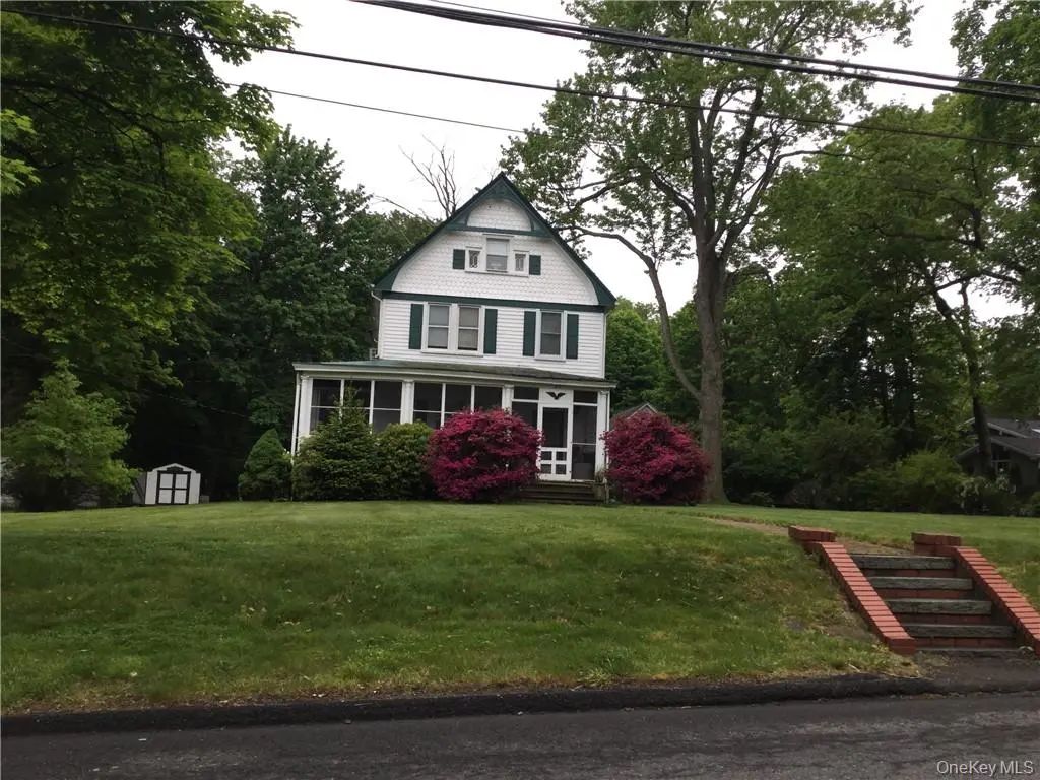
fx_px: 931
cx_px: 520
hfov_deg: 58.4
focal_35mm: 31
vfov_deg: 45.4
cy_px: 390
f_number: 2.4
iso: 25
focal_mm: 3.3
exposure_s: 1/121
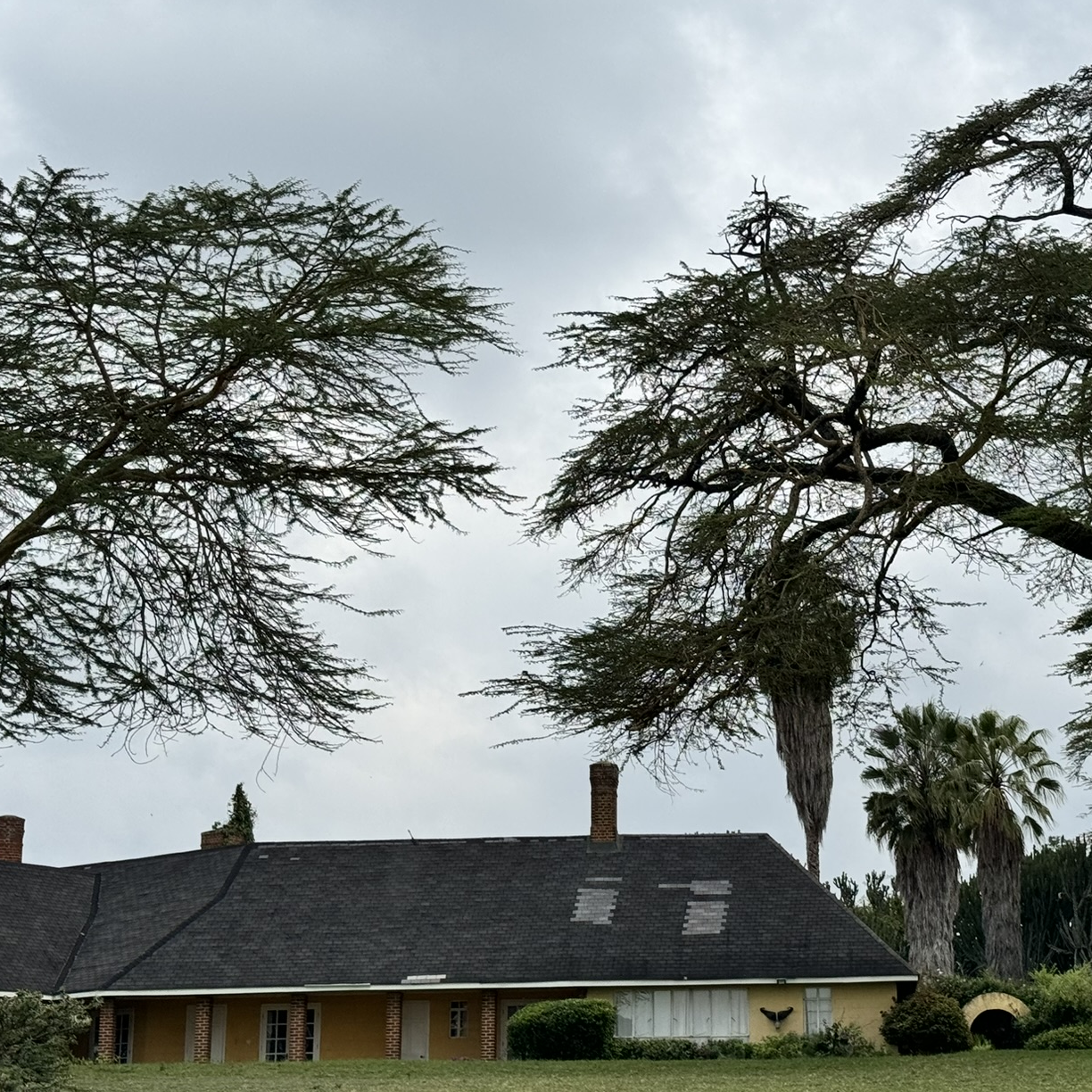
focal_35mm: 71
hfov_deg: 24.2
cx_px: 717
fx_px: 2534
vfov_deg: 24.3
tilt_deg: +13.7
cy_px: 660
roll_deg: +0.5
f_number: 1.78
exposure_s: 1/5376
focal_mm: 6.76
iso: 64
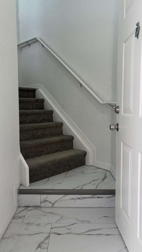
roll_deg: -0.9
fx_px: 194
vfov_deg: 66.1
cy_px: 123
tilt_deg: -4.6
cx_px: 69
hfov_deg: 40.2
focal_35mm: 29
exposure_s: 1/120
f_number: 1.6
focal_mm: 5.96
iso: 100
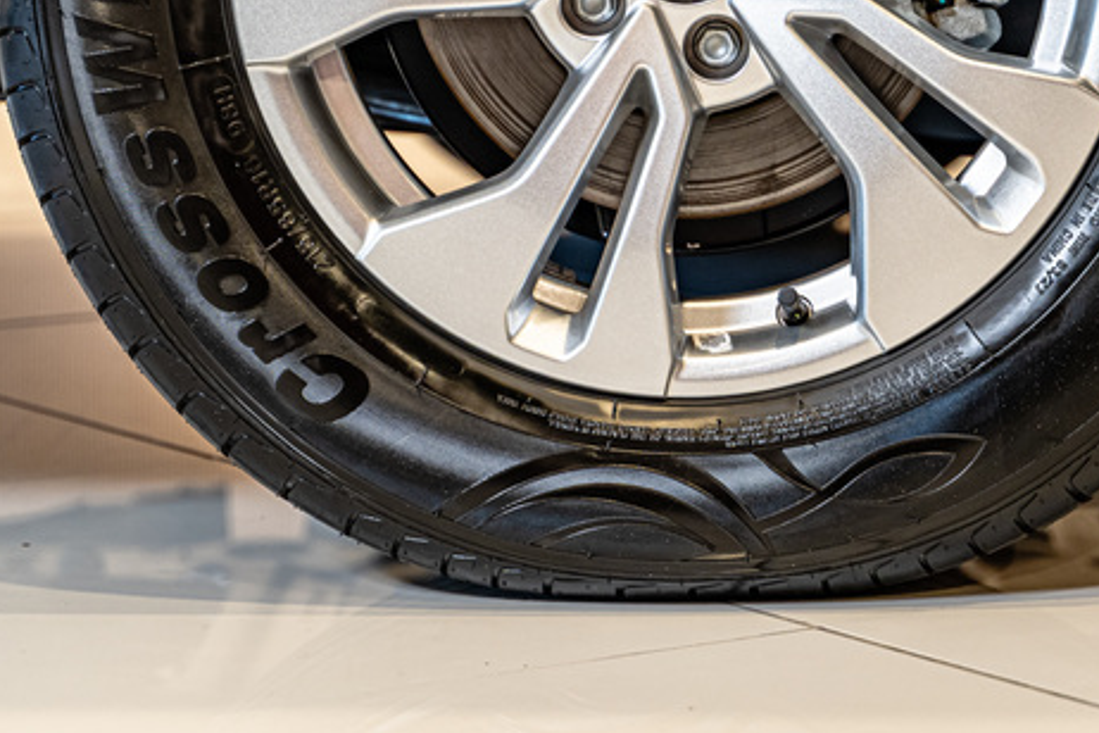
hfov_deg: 14.0
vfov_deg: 9.3
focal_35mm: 146
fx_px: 4457
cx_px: 691
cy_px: -71
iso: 640
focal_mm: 66
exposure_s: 1/125
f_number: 2.8
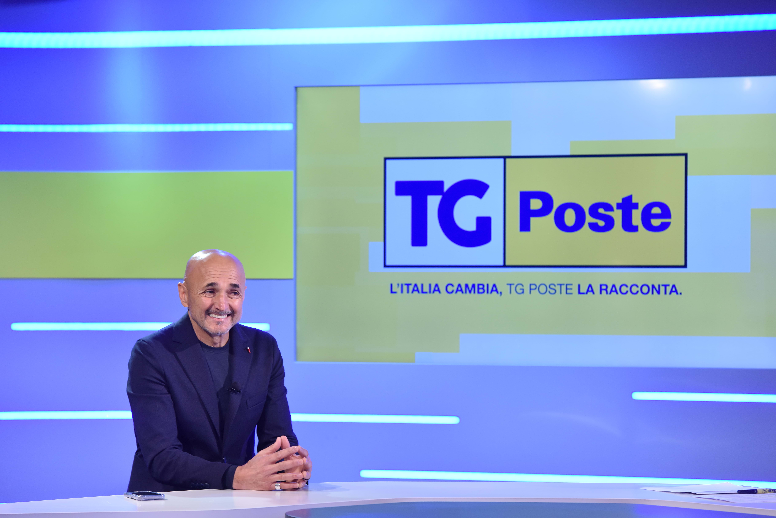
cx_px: 388
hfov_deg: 14.6
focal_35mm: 140
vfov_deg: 9.8
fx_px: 3019
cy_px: 259
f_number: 5
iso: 1600
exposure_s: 1/80
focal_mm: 140
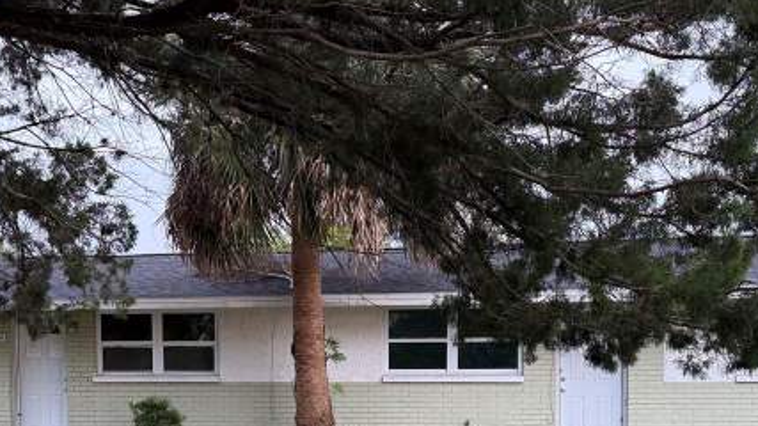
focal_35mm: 49
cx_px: 296
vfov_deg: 23.6
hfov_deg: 41.9
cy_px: 403
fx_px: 985
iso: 125
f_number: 1.78
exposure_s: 1/158
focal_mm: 6.76
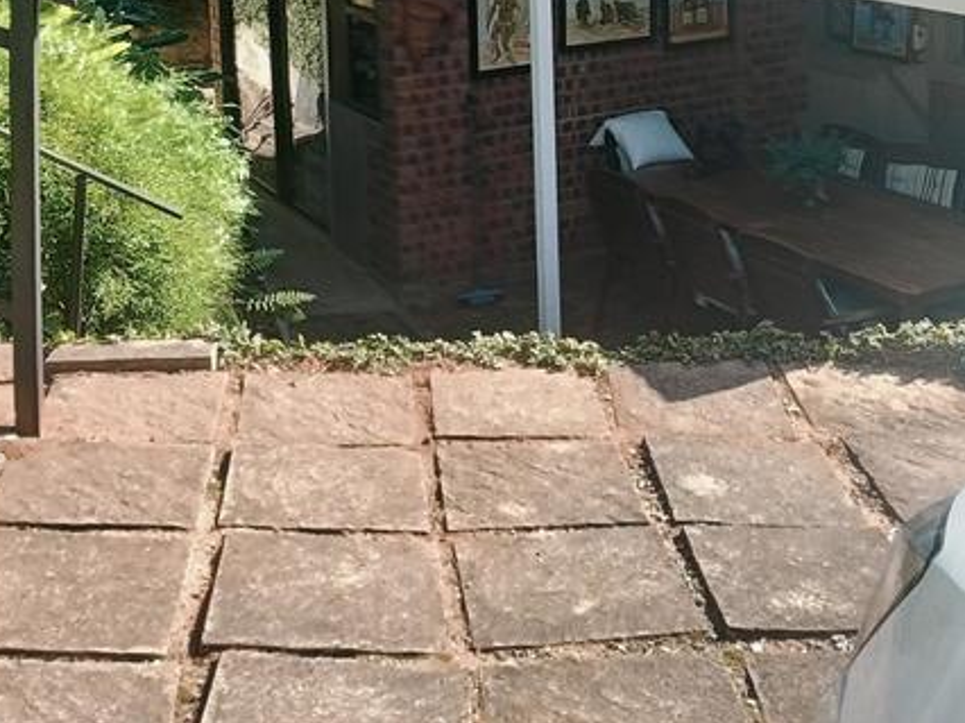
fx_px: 1309
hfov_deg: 39.9
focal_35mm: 47
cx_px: 648
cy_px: -84
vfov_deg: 28.0
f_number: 1.7
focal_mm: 4.7
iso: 80
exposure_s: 1/101
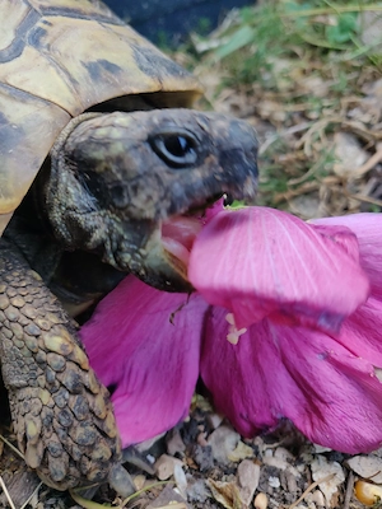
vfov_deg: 69.4
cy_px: 254
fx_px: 368
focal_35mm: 25
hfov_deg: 54.9
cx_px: 191
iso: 125
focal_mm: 4.25
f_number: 1.7
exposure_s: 1/100
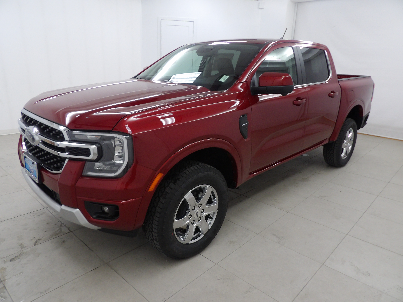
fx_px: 279
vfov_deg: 56.8
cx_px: 202
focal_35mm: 24
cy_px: 151
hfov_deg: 71.6
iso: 185
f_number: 3.2
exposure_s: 1/33
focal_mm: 4.3
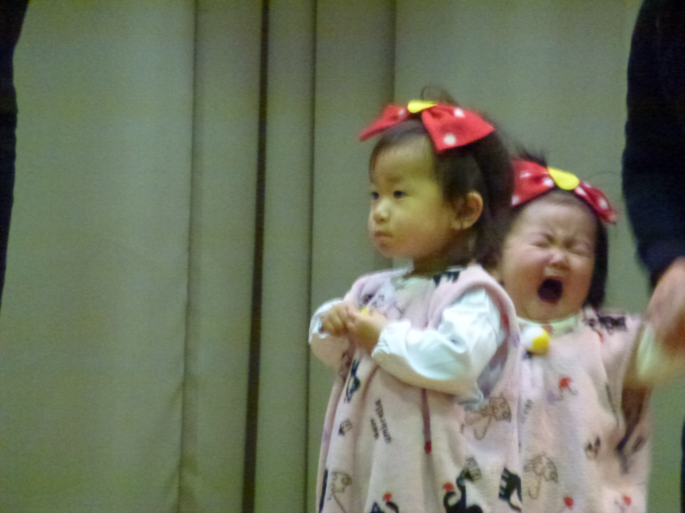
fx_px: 7599
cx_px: 342
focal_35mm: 384
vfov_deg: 3.9
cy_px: 256
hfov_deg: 5.2
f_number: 5.9
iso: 1600
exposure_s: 1/30
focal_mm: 68.8
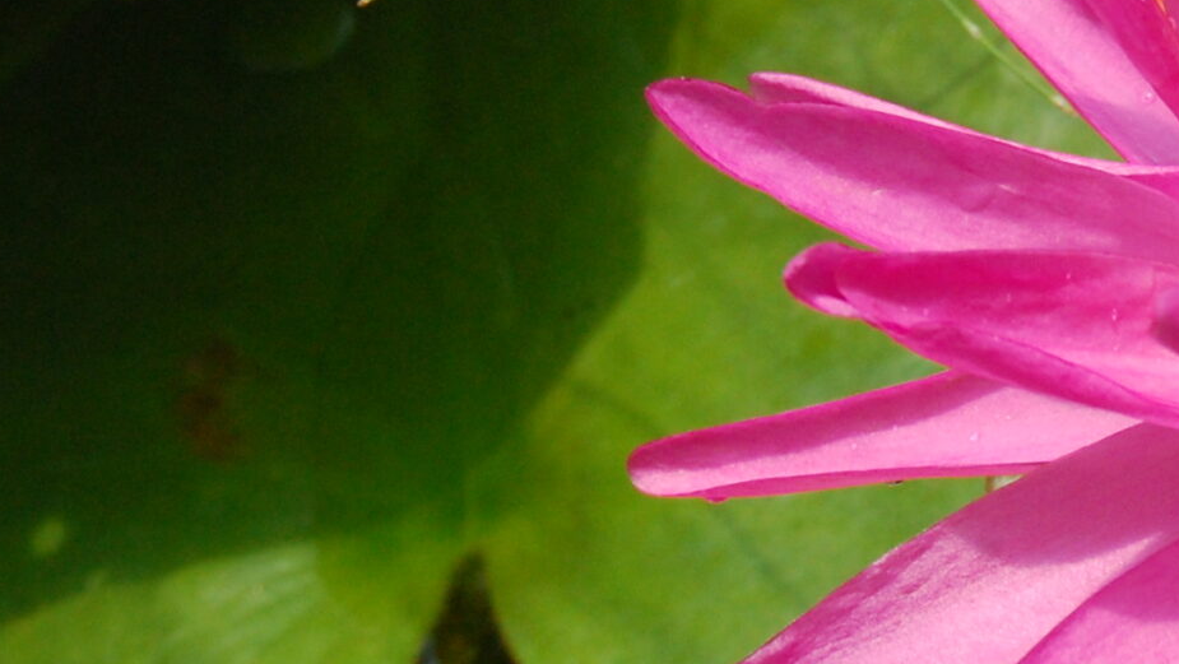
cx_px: 1550
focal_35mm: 195
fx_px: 6112
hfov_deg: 10.8
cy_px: 199
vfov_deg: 6.2
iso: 800
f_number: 14
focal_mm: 45
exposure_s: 1/800
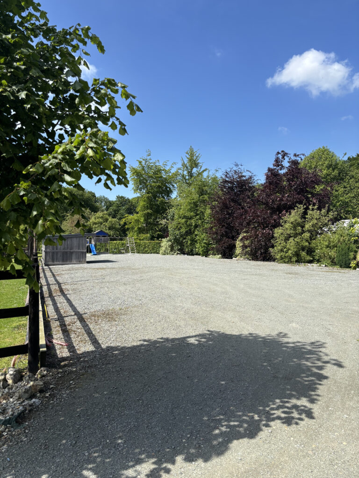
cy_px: 239
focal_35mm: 26
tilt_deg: +1.1
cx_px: 180
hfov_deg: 53.1
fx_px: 360
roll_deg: -0.8
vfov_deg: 67.3
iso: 50
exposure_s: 1/2513
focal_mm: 5.96
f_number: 1.6
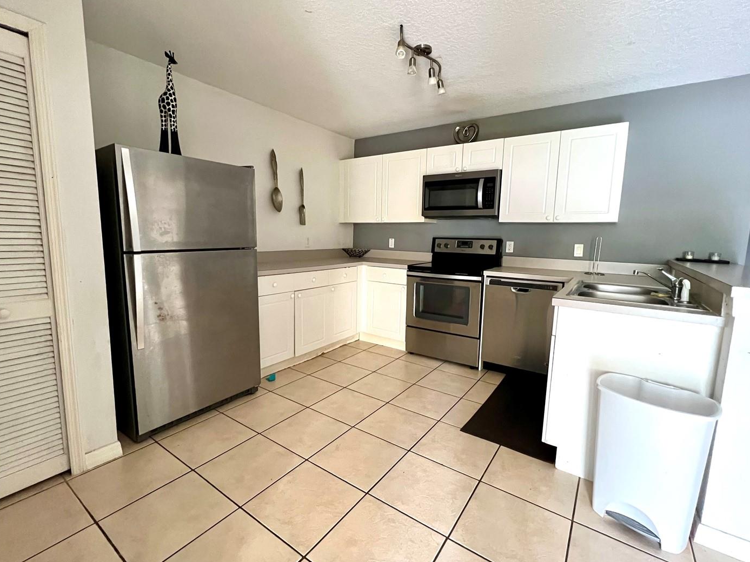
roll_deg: -1.1
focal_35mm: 15
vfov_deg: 81.7
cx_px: 373
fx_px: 325
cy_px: 279
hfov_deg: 98.2
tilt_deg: -7.7
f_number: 1.8
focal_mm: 1.57
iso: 1000
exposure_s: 1/60
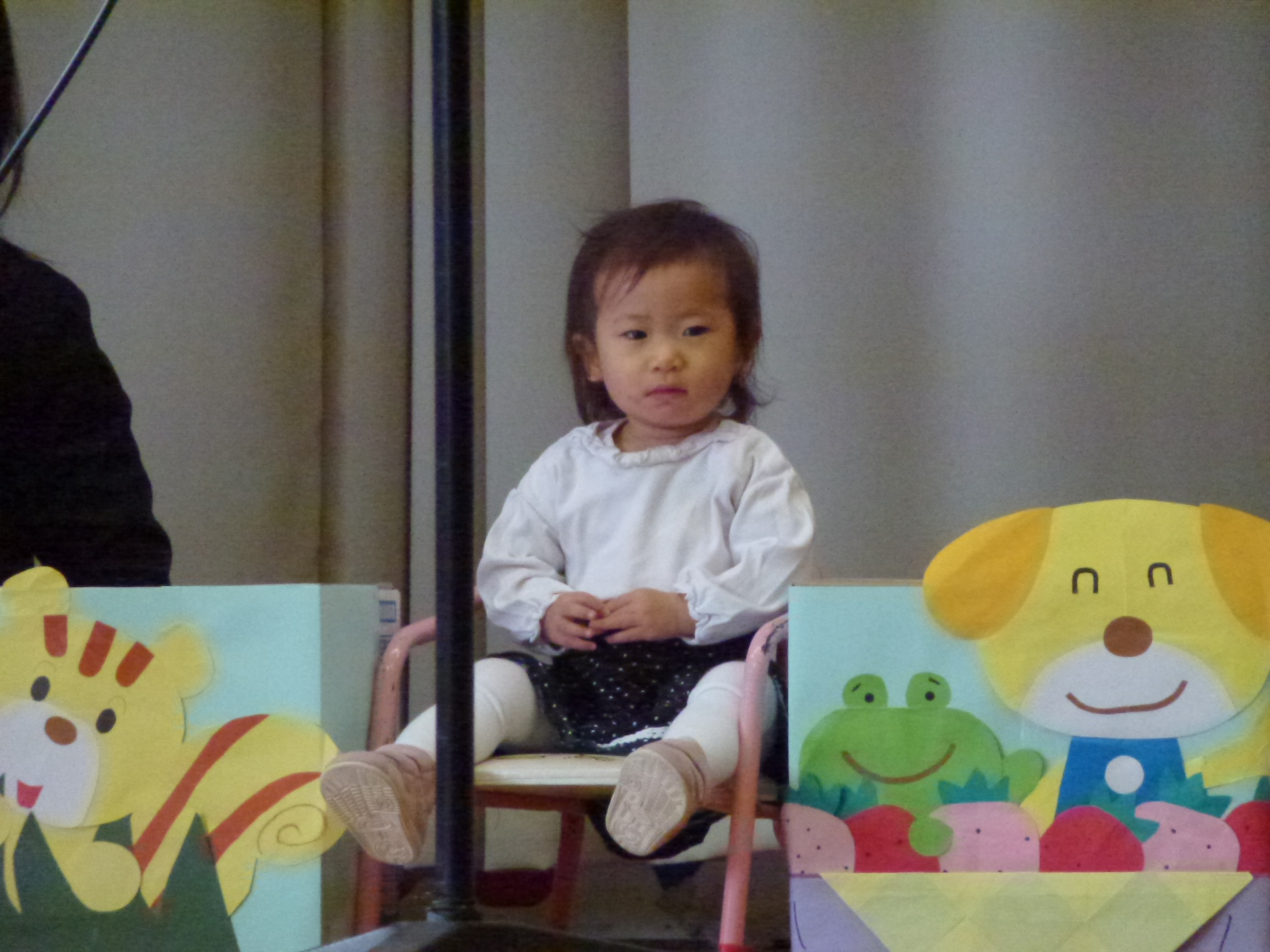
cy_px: 476
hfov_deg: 6.5
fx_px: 11153
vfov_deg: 4.9
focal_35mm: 304
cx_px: 635
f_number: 5.7
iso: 1600
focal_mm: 54.5
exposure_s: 1/125
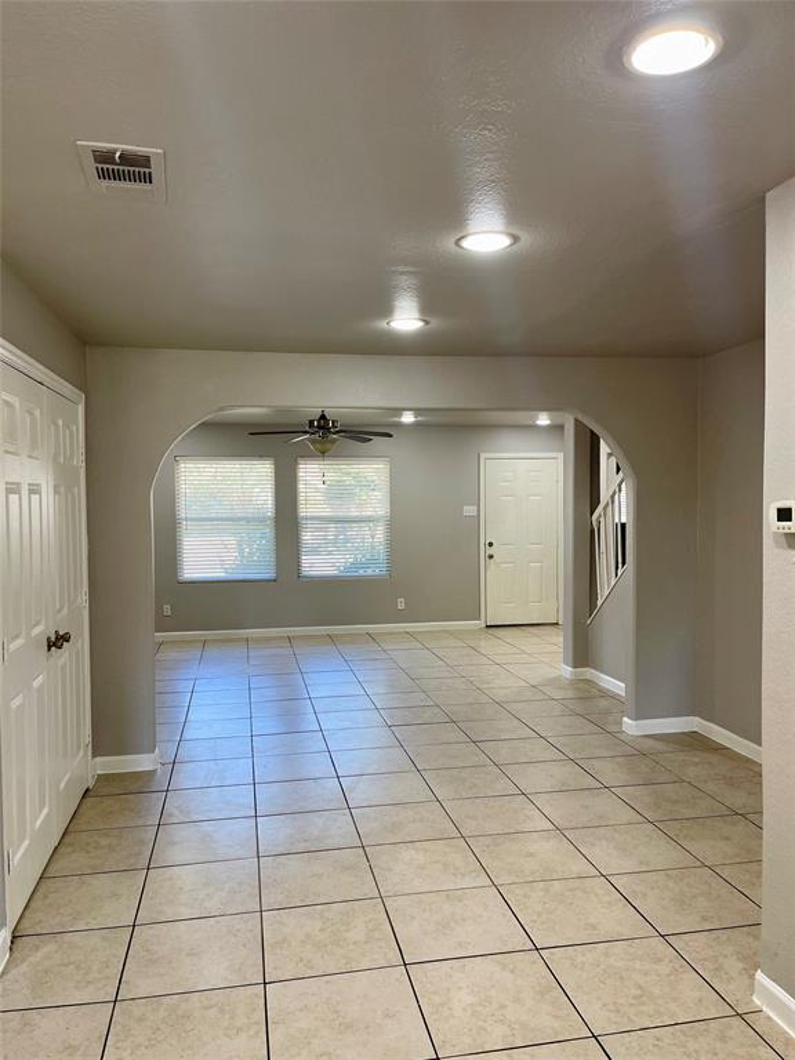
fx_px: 766
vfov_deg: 69.4
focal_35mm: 25
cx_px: 398
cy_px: 530
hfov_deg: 54.9
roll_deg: +1.5
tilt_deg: -1.3
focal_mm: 5.1
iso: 100
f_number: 1.6
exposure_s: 1/120
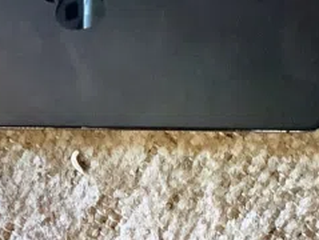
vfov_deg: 10.5
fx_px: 1283
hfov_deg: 14.1
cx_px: 65
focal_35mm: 139
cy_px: -59
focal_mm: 6
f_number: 2
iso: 320
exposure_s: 1/50
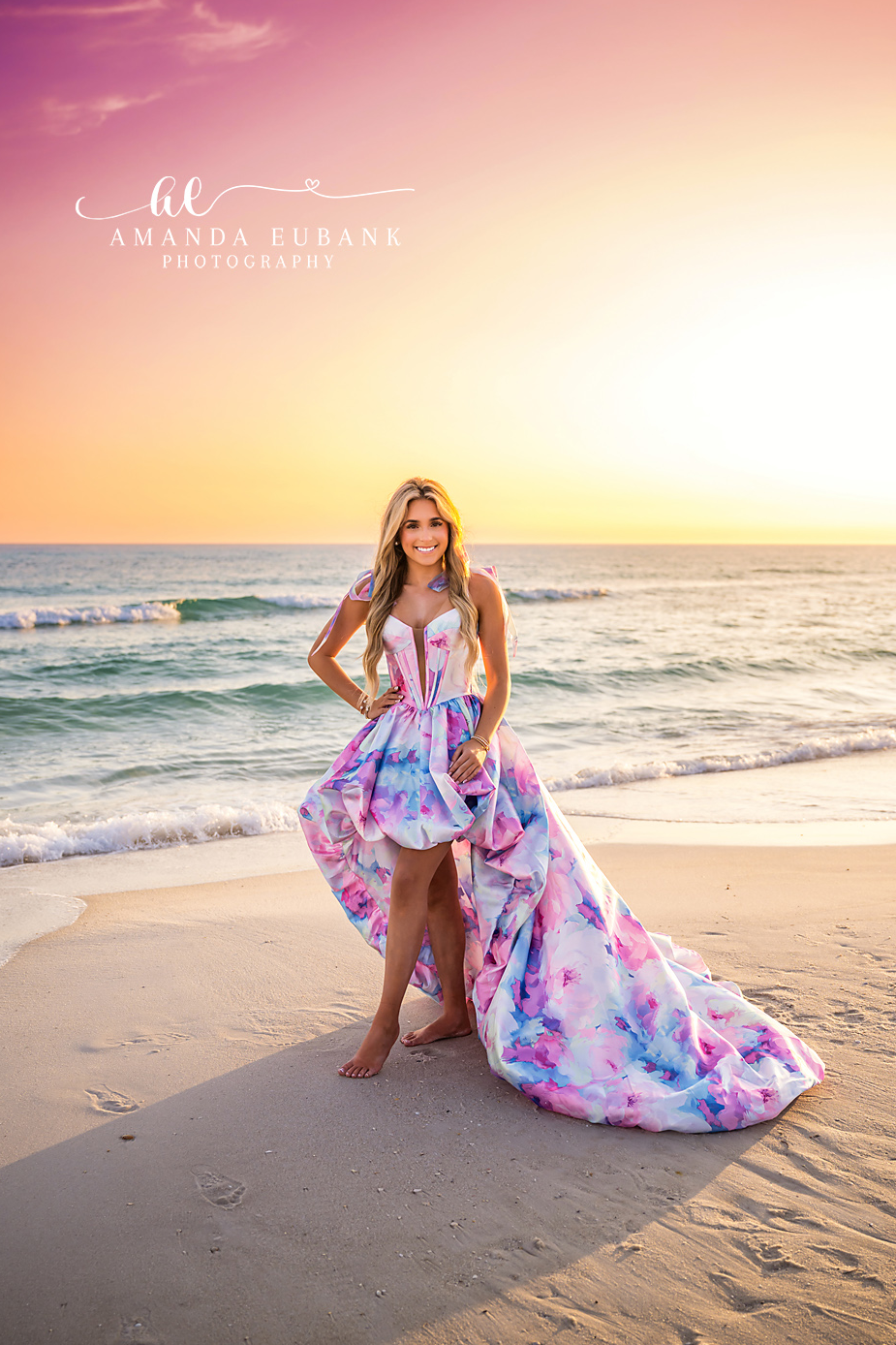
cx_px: 474
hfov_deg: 33.4
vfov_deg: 48.5
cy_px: 645
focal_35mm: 40
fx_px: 1494
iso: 320
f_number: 3.5
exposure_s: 1/1000
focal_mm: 37
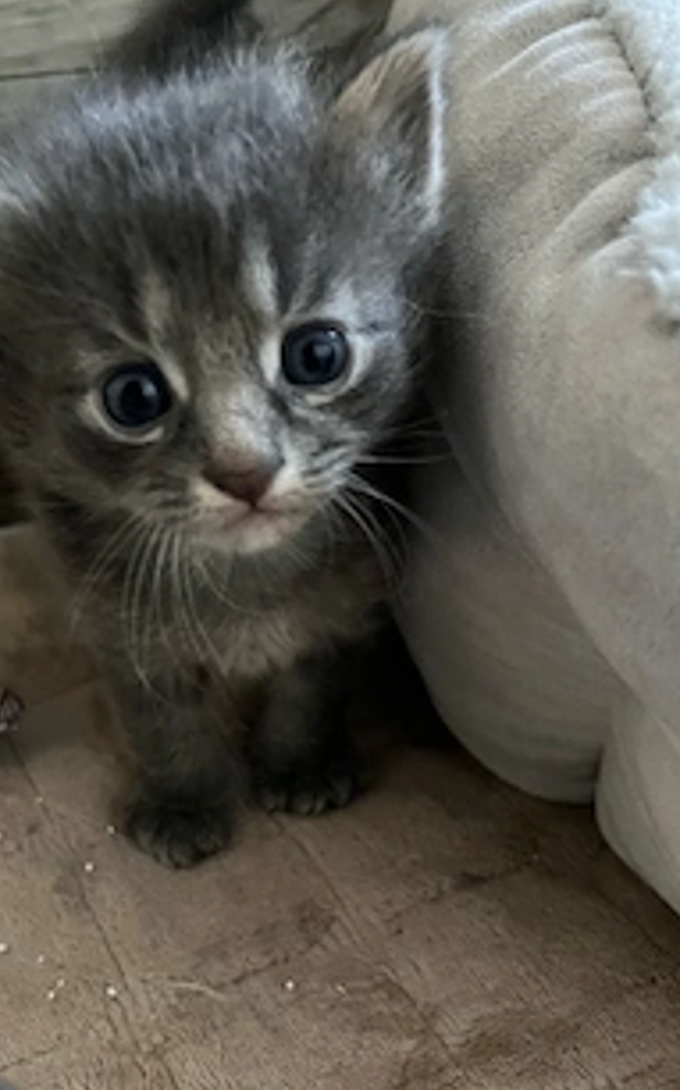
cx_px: 246
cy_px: 606
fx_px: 1068
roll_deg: -0.6
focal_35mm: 36
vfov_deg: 53.9
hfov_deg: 35.1
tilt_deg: -34.9
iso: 640
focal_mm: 5.1
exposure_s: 1/30
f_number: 1.6
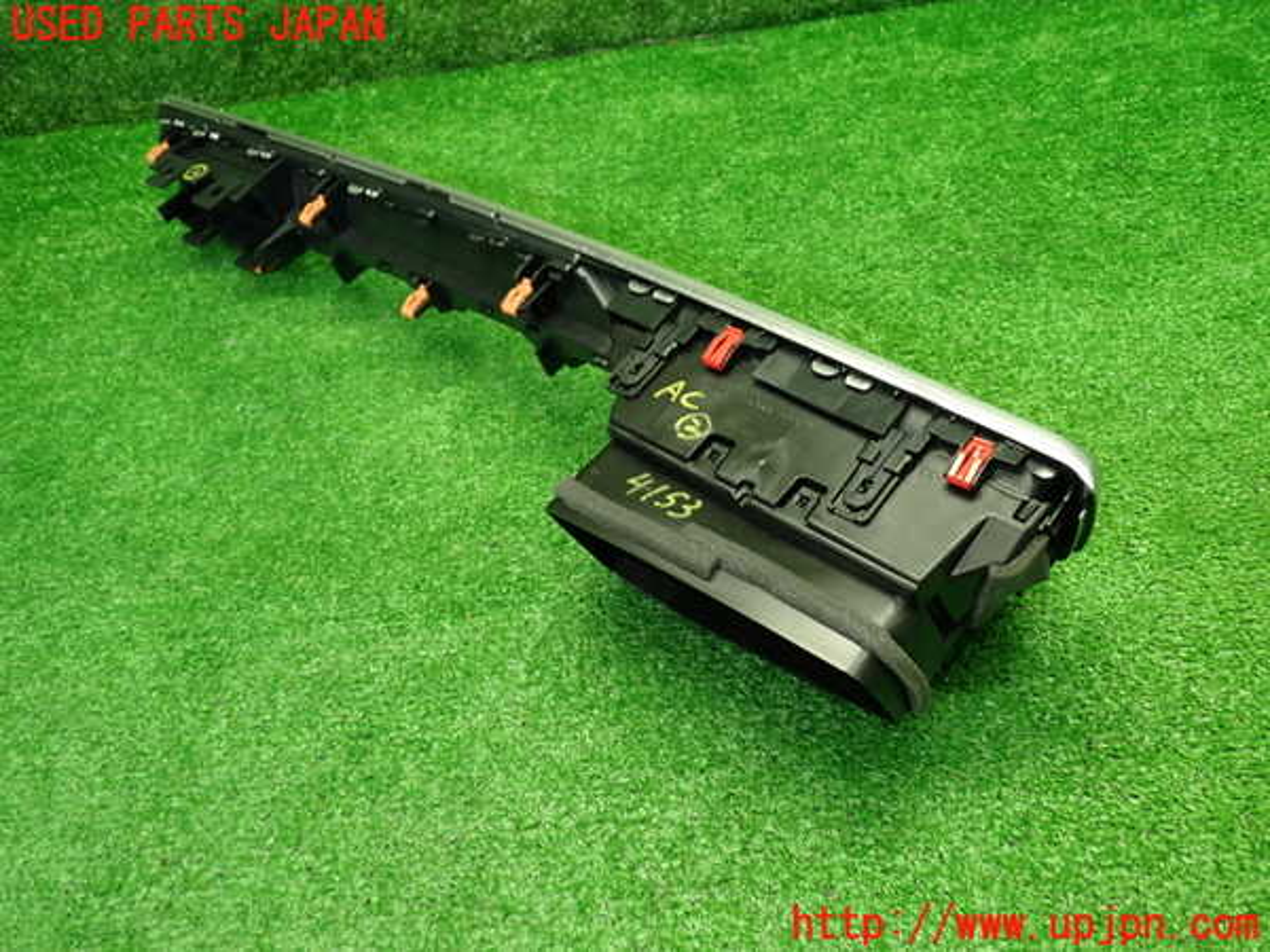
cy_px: 476
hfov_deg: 60.0
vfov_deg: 46.8
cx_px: 635
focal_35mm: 30
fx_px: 1101
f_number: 2.3
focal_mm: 5.4
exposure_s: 1/30
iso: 200
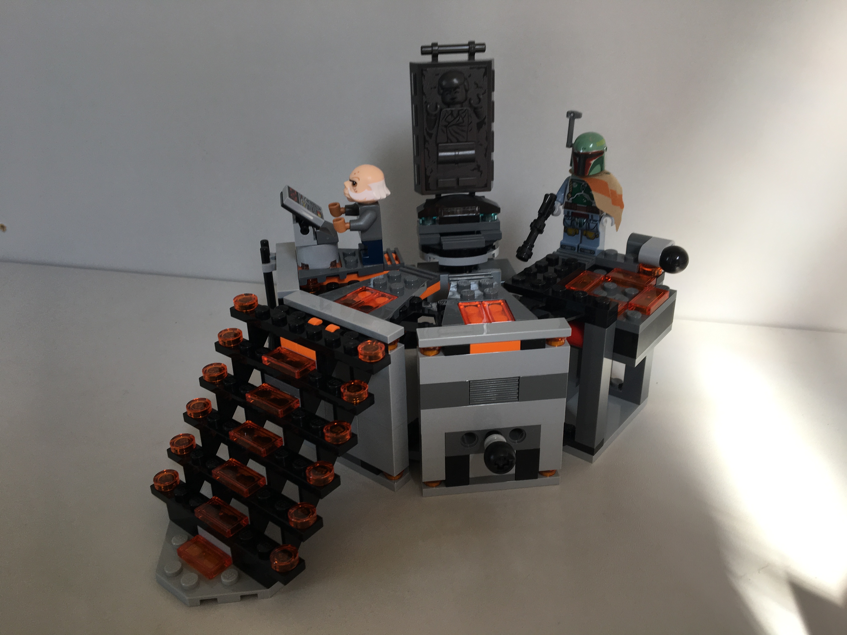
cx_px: 424
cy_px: 318
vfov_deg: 48.2
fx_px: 710
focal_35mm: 29
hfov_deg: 61.7
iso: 32
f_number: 2.2
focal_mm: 4.15
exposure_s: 1/100
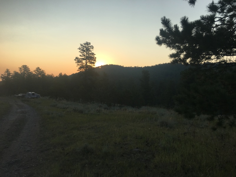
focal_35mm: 29
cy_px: 88
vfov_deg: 48.2
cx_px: 118
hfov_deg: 61.7
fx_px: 198
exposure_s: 1/801
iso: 25
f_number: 2.2
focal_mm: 4.15
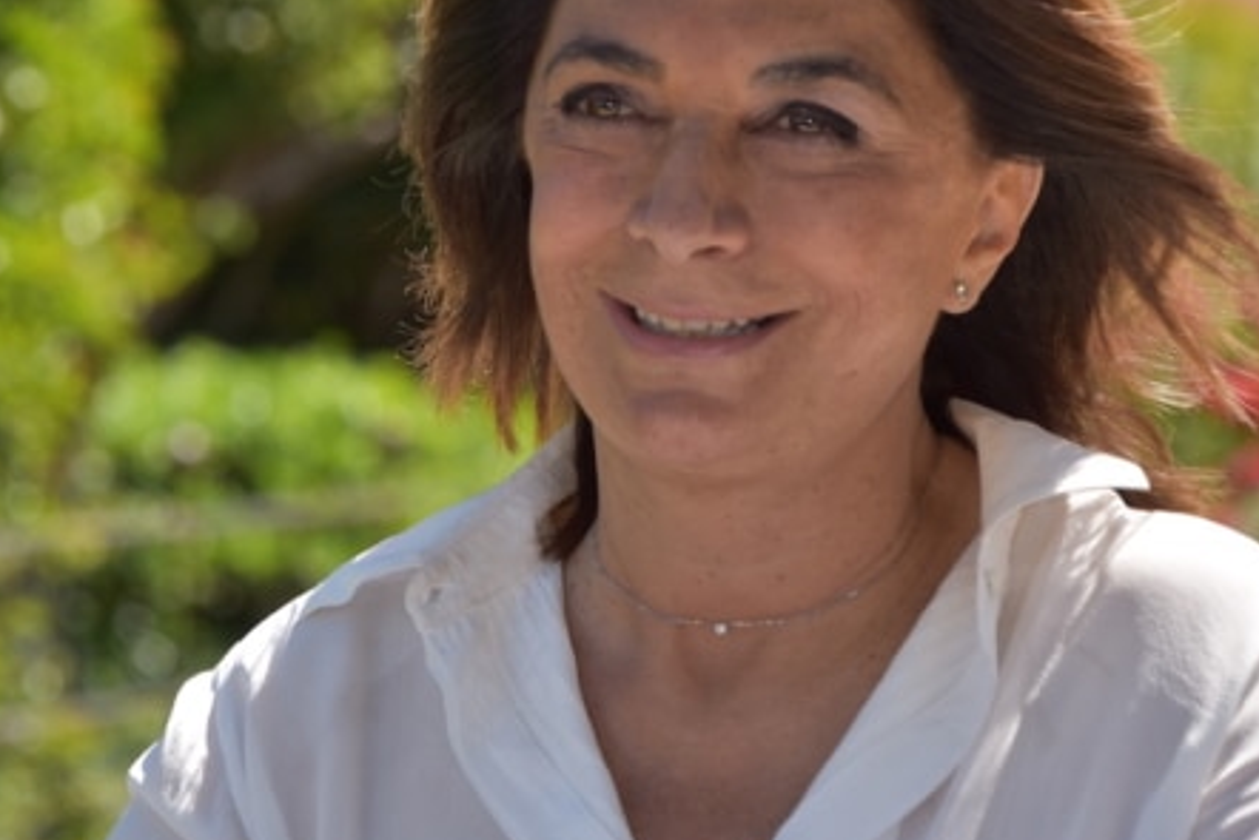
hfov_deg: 6.5
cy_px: 313
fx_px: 11043
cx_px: 641
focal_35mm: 316
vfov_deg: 4.4
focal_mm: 155
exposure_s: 1/200
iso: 100
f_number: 9
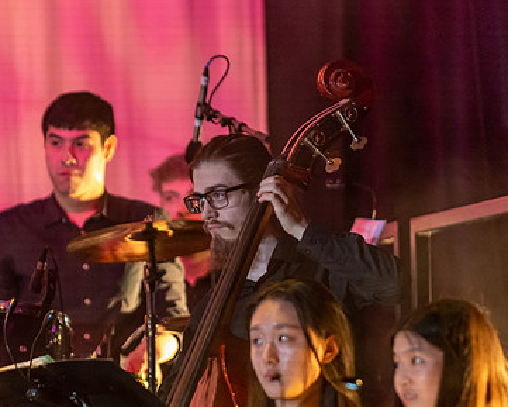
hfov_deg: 4.9
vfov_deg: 3.9
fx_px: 5985
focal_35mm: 398
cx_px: 238
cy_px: 270
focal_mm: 200
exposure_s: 1/125
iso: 2500
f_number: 2.8
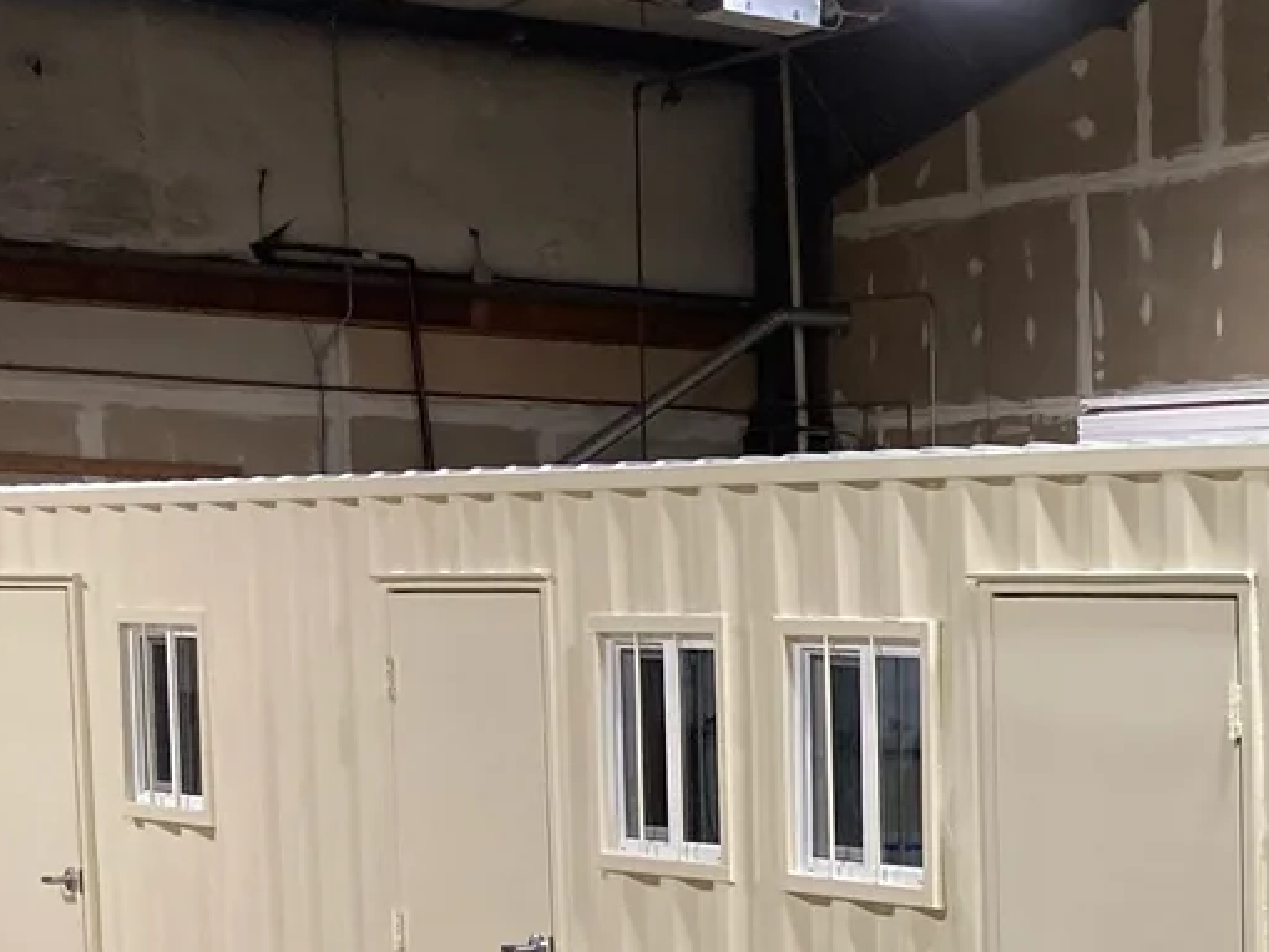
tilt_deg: -5.5
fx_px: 3227
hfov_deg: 19.4
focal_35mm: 88
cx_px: 1902
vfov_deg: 16.4
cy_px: 972
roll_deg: +0.2
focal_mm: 3.99
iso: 125
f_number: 1.8
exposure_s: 1/60
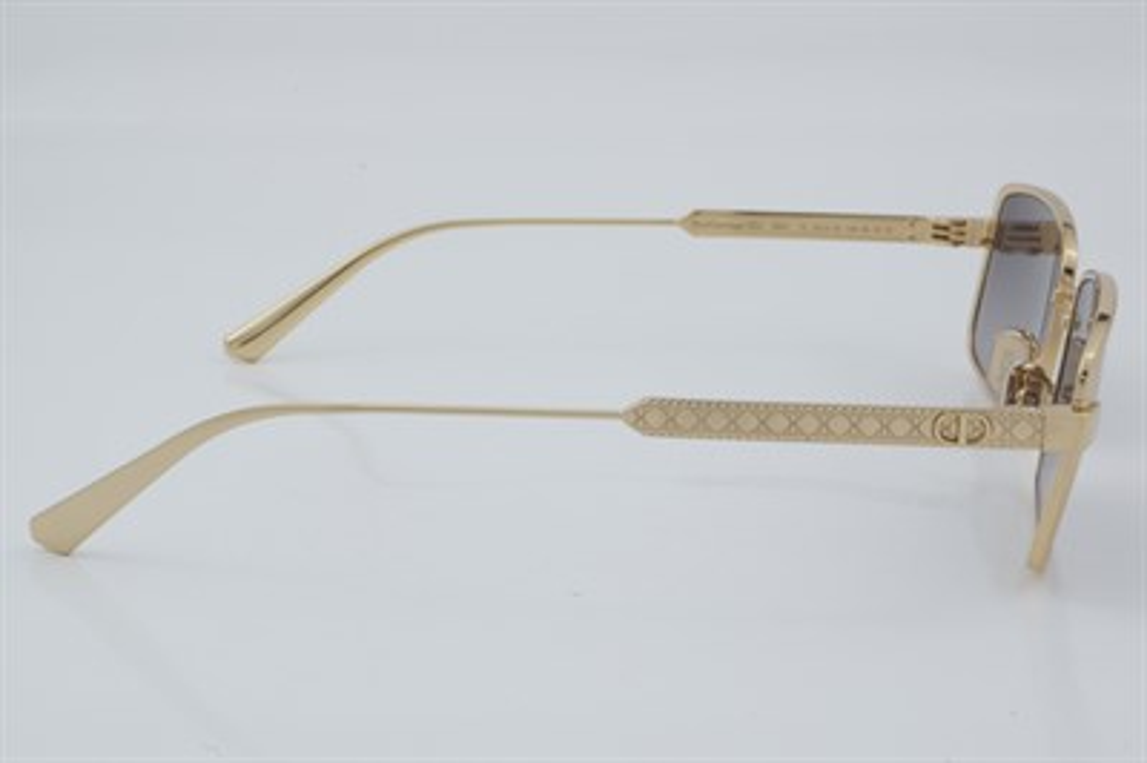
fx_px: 2388
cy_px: 382
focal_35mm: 75
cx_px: 574
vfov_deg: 18.2
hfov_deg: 27.0
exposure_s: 1/4
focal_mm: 50
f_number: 29
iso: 100
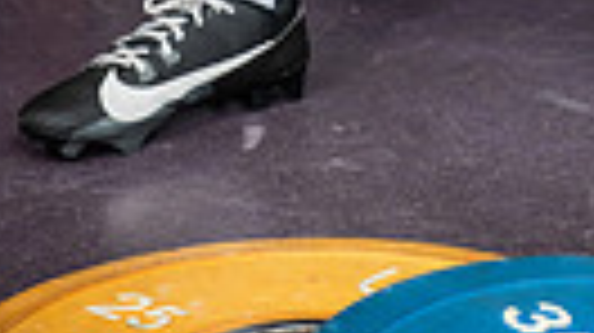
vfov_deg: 6.3
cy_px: -630
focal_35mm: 179
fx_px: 2817
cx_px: 423
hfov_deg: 12.0
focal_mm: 50
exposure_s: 1/250
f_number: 5.6
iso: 500
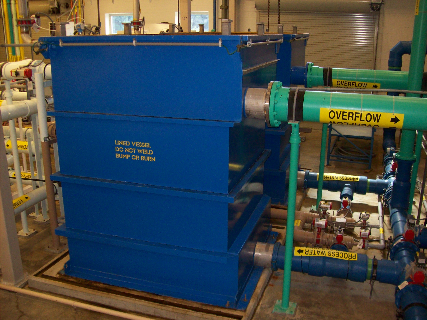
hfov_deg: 51.4
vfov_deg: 39.6
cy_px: 160
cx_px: 214
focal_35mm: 36
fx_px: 444
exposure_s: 1/64
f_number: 2.7
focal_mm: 6
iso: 200
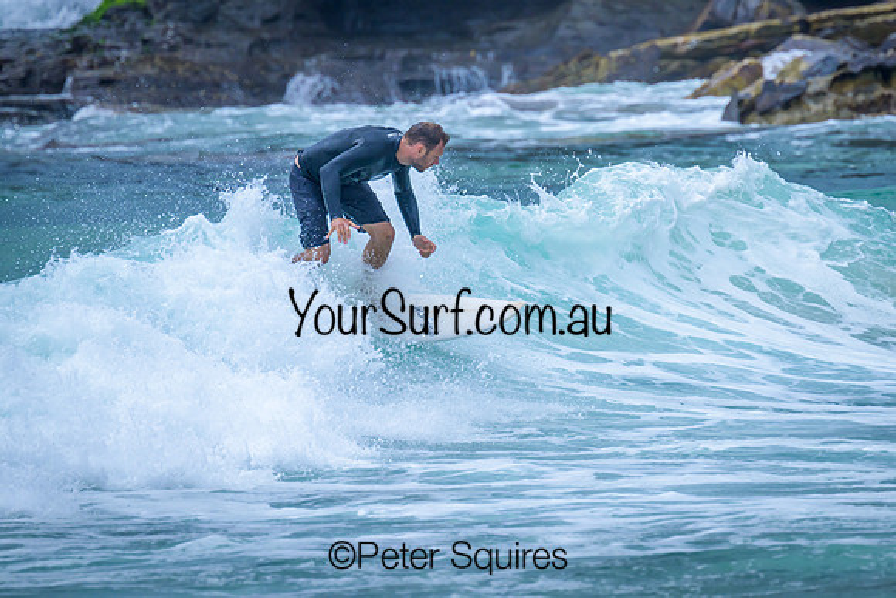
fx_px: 19105
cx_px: 497
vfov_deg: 1.8
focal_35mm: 767
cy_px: 188
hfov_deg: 2.7
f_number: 8
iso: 800
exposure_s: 1/2000
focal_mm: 560
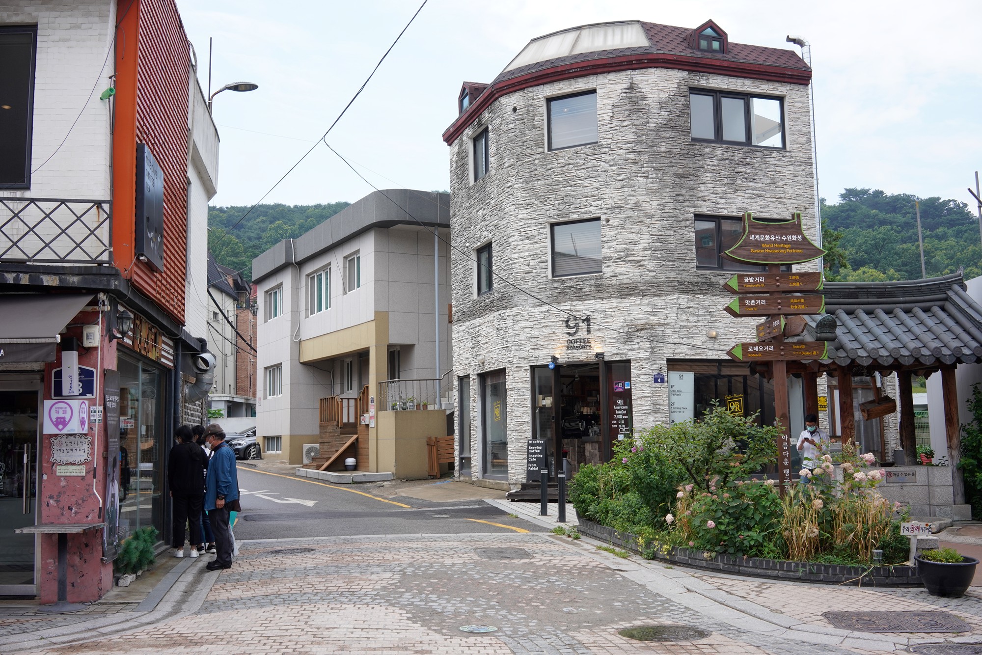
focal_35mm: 35
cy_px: 328
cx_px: 491
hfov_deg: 54.4
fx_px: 955
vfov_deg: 37.9
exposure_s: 1/125
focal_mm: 35
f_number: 14
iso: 400
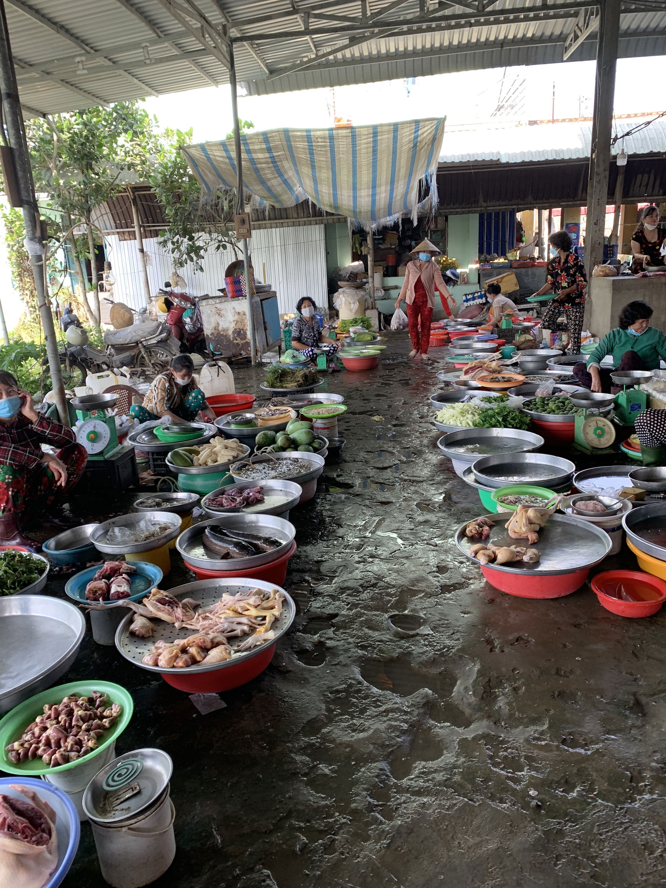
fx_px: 667
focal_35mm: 26
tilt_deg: -12.8
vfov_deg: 67.3
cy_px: 444
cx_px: 333
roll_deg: +3.7
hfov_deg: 53.1
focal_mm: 4.25
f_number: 1.8
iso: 40
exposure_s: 1/122
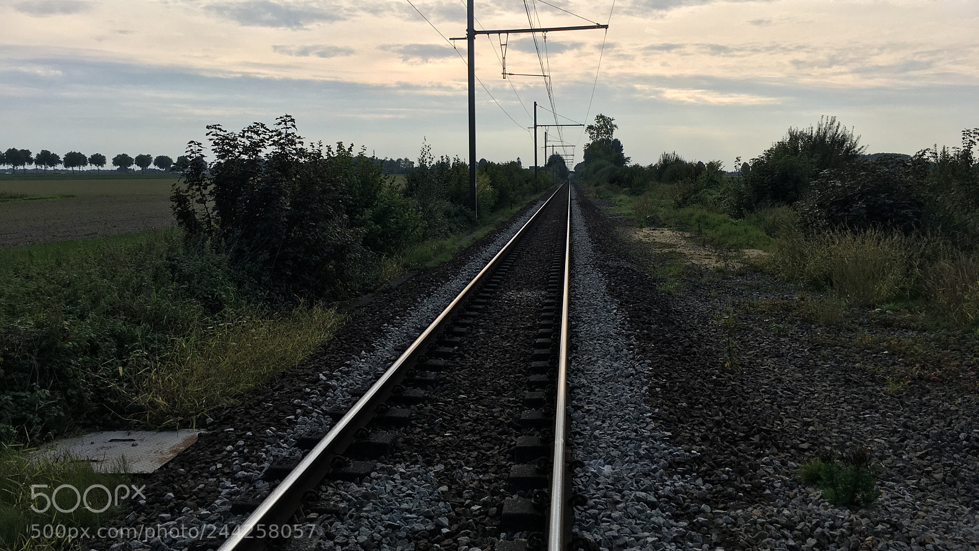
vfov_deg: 36.5
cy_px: 208
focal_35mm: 32
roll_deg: -1.8
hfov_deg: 61.0
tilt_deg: -1.3
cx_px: 488
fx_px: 831
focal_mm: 4.15
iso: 25
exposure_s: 1/1350
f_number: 2.2
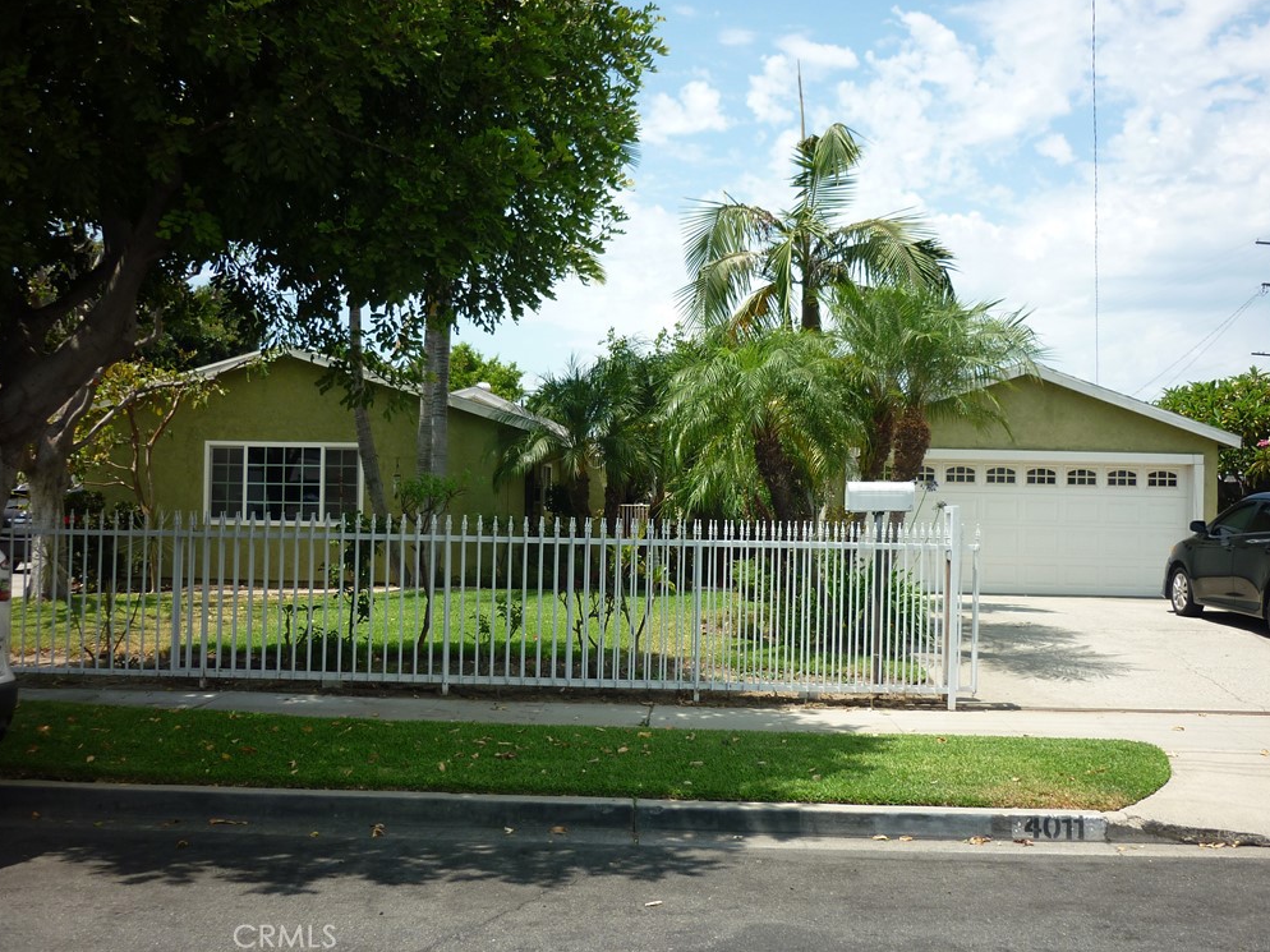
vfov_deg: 41.8
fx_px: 1247
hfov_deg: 54.0
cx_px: 645
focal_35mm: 34
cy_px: 464
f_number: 8
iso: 80
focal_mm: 5.5
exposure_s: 1/125
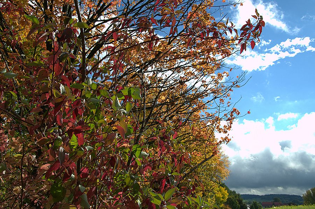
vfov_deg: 39.9
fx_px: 288
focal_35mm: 33
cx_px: 158
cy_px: 104
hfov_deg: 57.3
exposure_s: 1/320
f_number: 6.3
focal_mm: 22
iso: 100
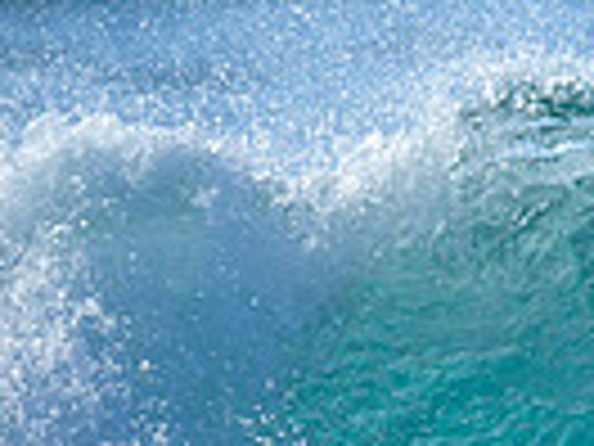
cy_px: 548
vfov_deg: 0.4
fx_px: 67009
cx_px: 1160
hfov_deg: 0.5
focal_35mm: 3905
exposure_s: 1/2500
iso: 280
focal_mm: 800
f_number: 6.3
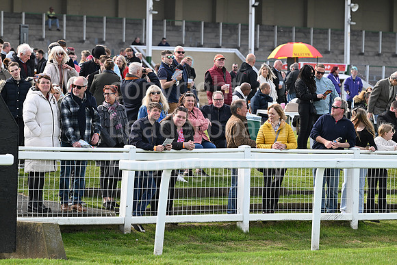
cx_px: 198
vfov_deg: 6.9
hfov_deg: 10.3
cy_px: 132
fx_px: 2206
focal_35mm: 200
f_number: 6.3
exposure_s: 1/1250
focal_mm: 200
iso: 800
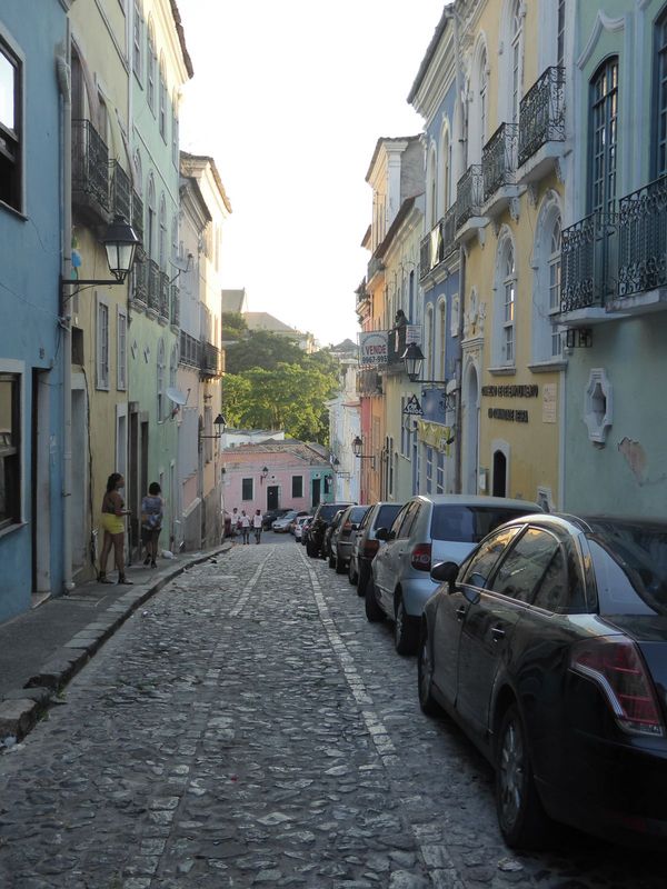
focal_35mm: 42
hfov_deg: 34.3
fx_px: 1079
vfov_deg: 44.8
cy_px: 444
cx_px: 334
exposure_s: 1/160
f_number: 3.8
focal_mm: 7.2
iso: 160
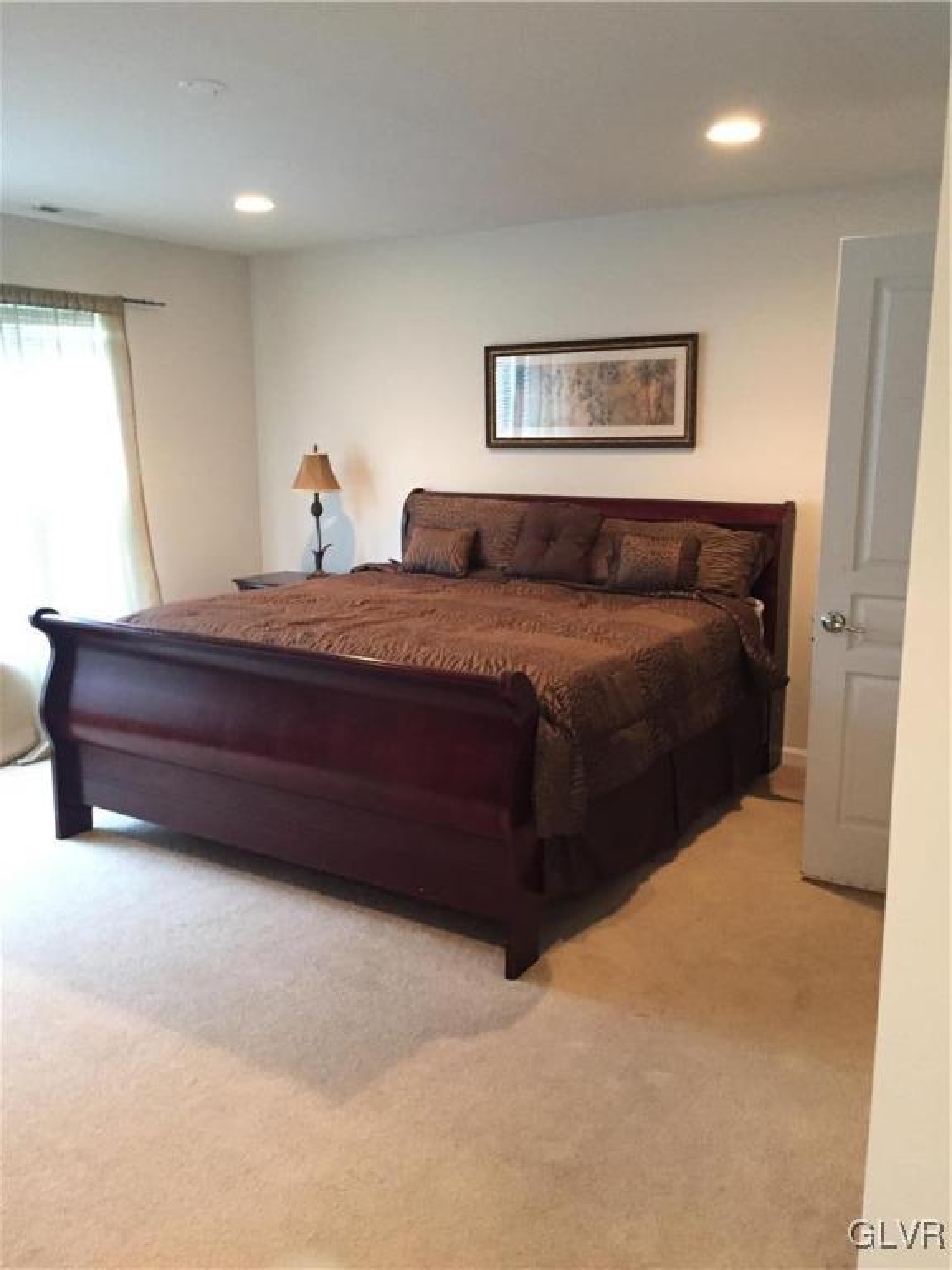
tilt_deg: -12.9
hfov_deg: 48.2
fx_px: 1063
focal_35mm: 29
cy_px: 635
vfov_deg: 61.7
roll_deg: +1.3
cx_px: 476
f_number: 2.2
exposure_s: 1/30
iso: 250
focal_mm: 4.15
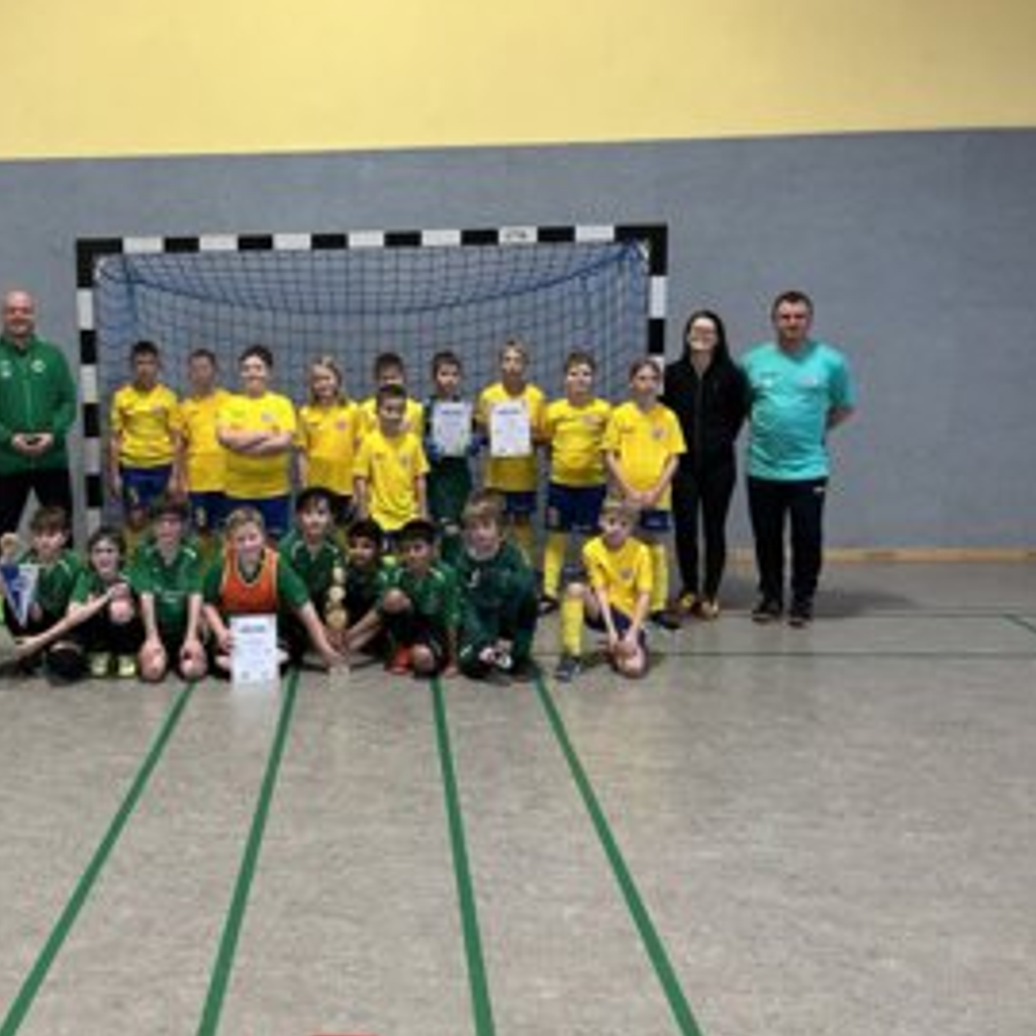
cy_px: 468
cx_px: 292
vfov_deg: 48.4
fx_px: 1151
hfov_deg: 47.1
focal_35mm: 34
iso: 250
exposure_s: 1/50
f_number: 1.6
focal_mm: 5.1
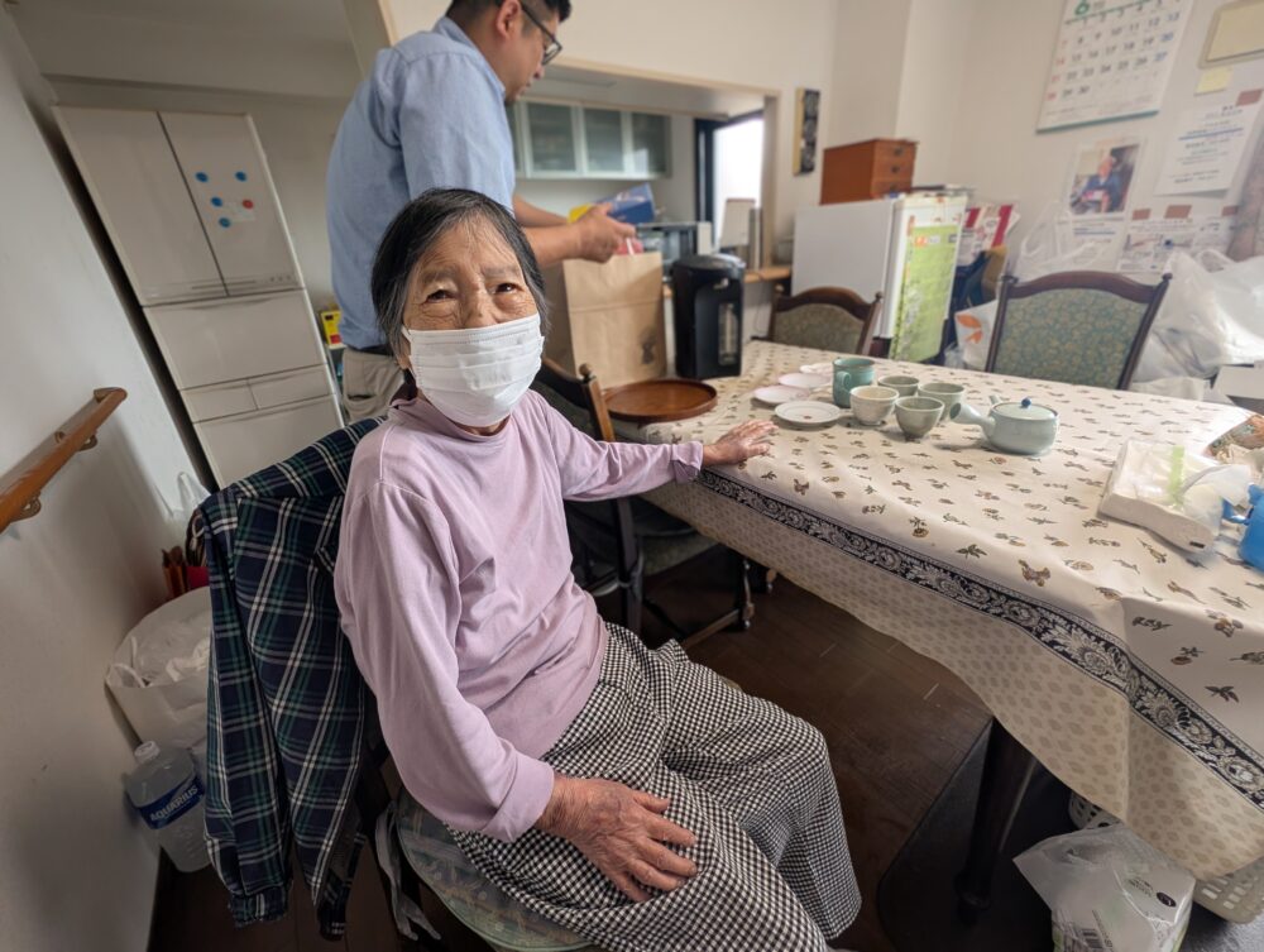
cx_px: 632
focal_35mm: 12
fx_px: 439
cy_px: 476
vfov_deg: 94.6
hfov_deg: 110.5
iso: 233
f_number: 1.95
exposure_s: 1/149
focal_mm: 2.23
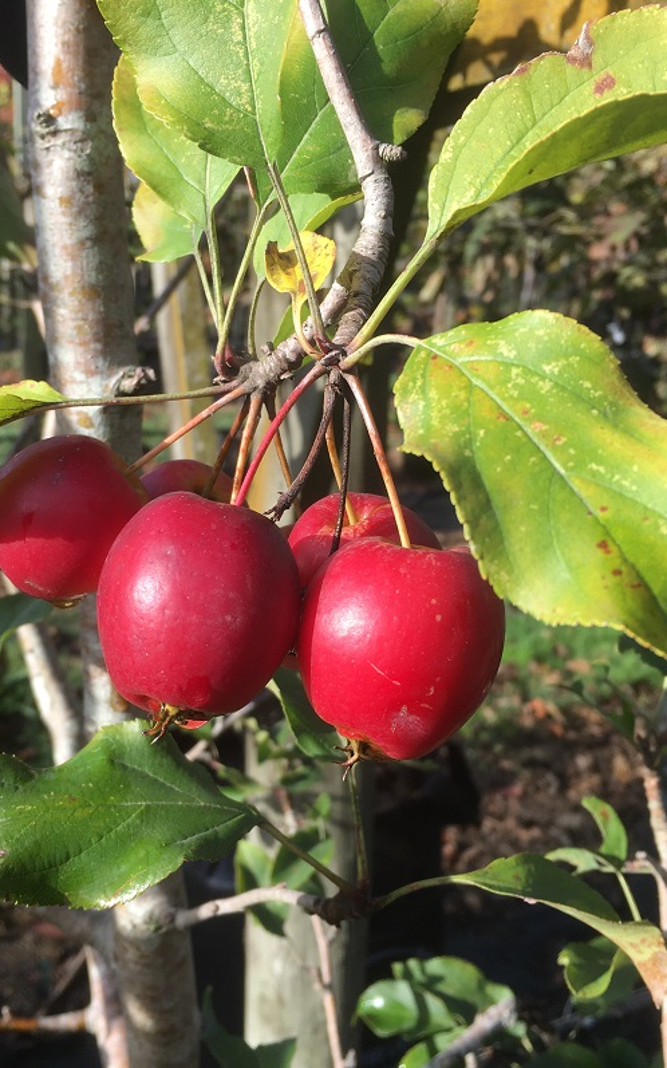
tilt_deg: -16.6
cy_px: 529
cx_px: 276
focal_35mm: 36
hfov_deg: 35.2
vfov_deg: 54.0
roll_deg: -2.9
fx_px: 1047
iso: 25
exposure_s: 1/444
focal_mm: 4.15
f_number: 2.2
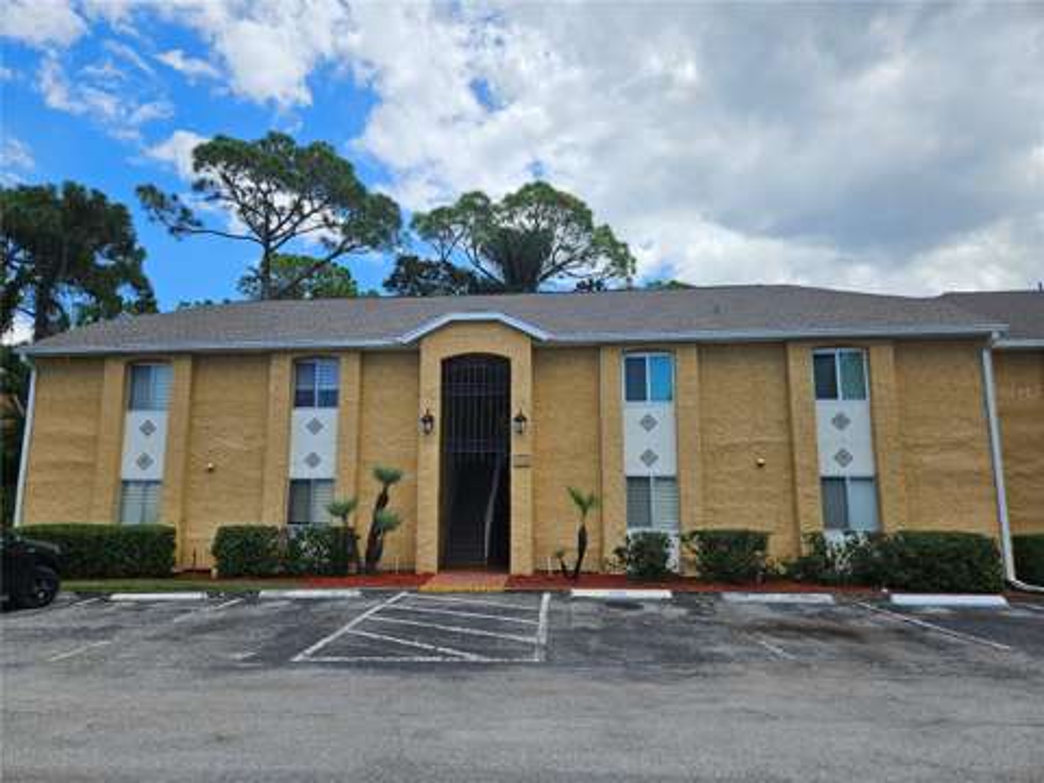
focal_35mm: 23
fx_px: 694
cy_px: 392
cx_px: 522
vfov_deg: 58.9
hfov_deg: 73.9
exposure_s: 1/2128
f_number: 1.8
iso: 25
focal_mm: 5.4
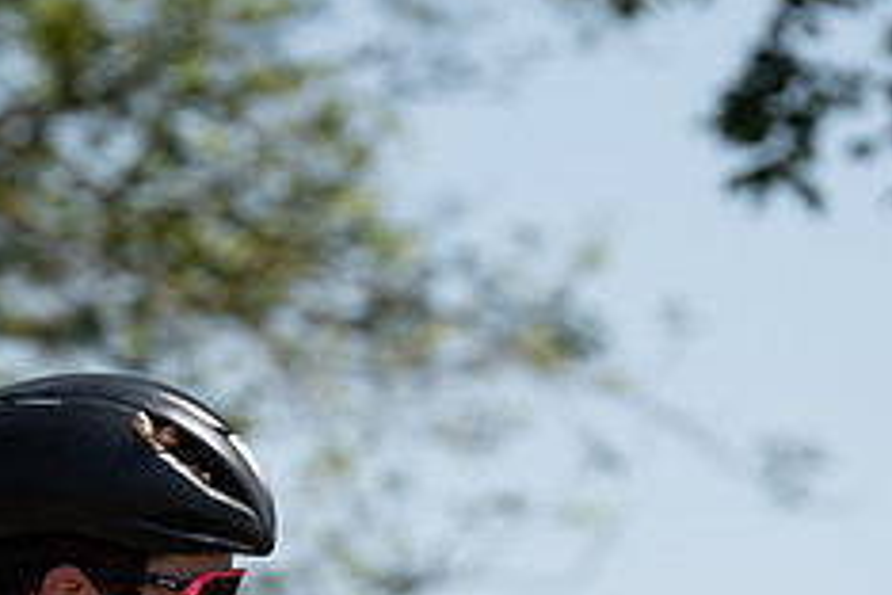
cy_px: 666
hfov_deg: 4.2
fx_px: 12264
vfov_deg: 2.8
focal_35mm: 495
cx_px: 114
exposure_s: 1/800
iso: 100
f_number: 4.5
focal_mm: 200
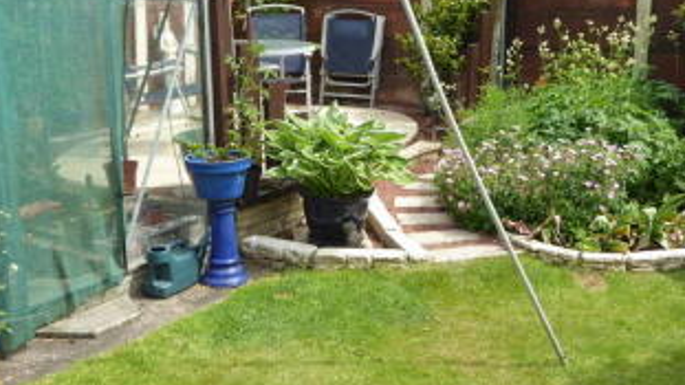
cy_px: 186
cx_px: 413
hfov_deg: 41.9
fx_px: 890
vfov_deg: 24.4
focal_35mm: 49
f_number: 3.3
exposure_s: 1/640
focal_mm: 4.3
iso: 100
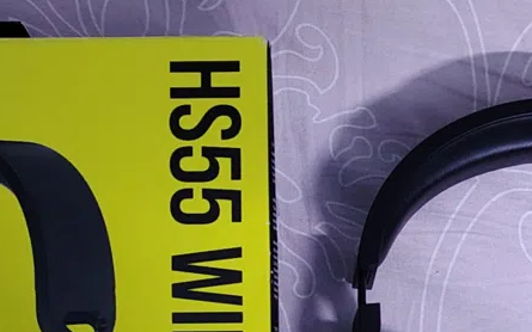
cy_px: 353
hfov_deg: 17.8
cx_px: 213
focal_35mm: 117
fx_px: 1696
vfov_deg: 11.1
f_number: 1.75
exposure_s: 1/25
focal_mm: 5.25
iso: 2213
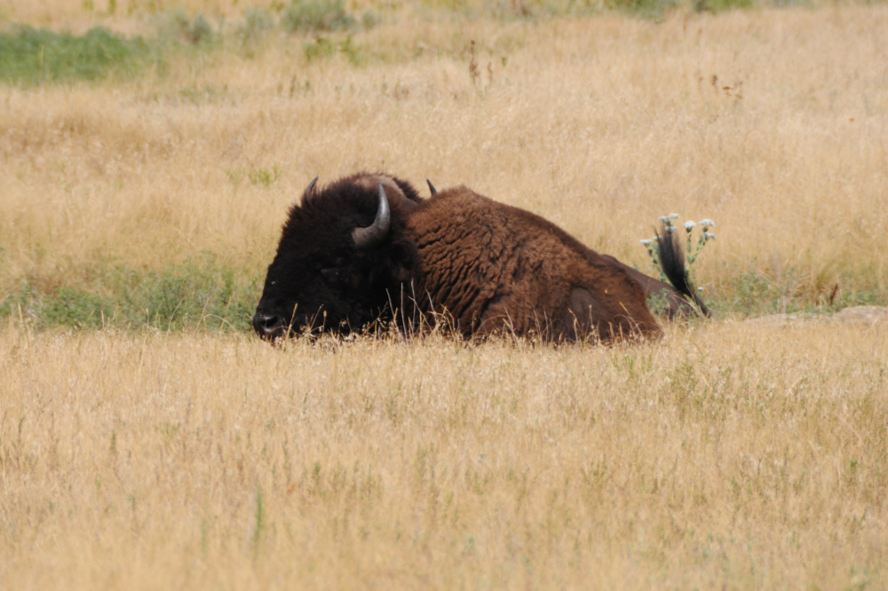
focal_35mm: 300
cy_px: 296
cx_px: 444
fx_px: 7397
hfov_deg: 6.9
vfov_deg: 4.6
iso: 250
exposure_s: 1/1600
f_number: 5.6
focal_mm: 200
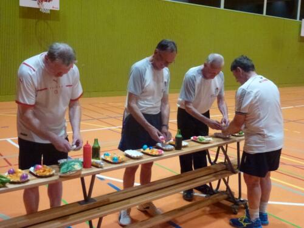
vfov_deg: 37.7
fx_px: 334
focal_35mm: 38
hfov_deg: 49.0
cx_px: 152
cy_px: 114
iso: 800
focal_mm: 6.8
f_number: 3.8
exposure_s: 1/100
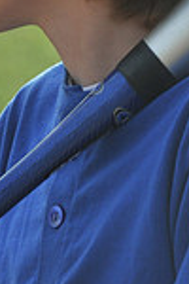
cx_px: -52
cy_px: 4
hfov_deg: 1.4
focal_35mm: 984
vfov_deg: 2.1
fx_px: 7748
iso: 200
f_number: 8
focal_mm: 170
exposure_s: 1/250
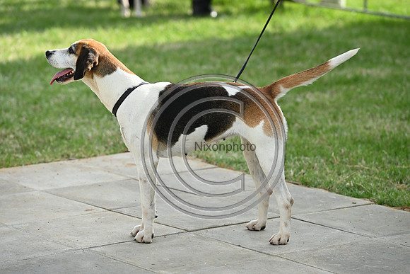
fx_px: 1936
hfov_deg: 12.1
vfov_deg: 8.1
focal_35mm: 170
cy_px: 137
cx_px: 205
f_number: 4.5
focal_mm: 170
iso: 360
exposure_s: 1/1000
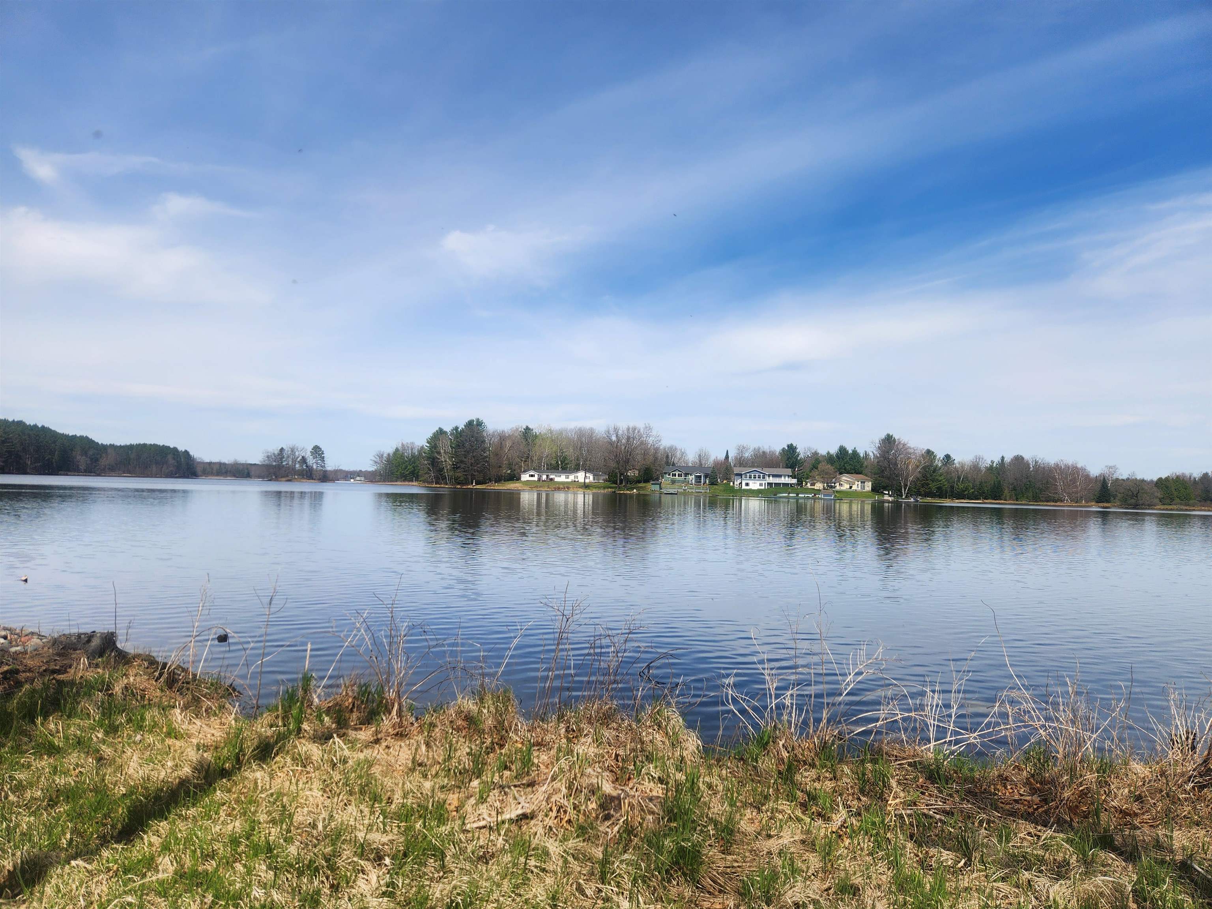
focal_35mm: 23
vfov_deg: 58.9
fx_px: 805
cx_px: 606
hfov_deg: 73.9
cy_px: 454
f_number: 1.8
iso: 20
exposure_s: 1/2456
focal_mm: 5.4
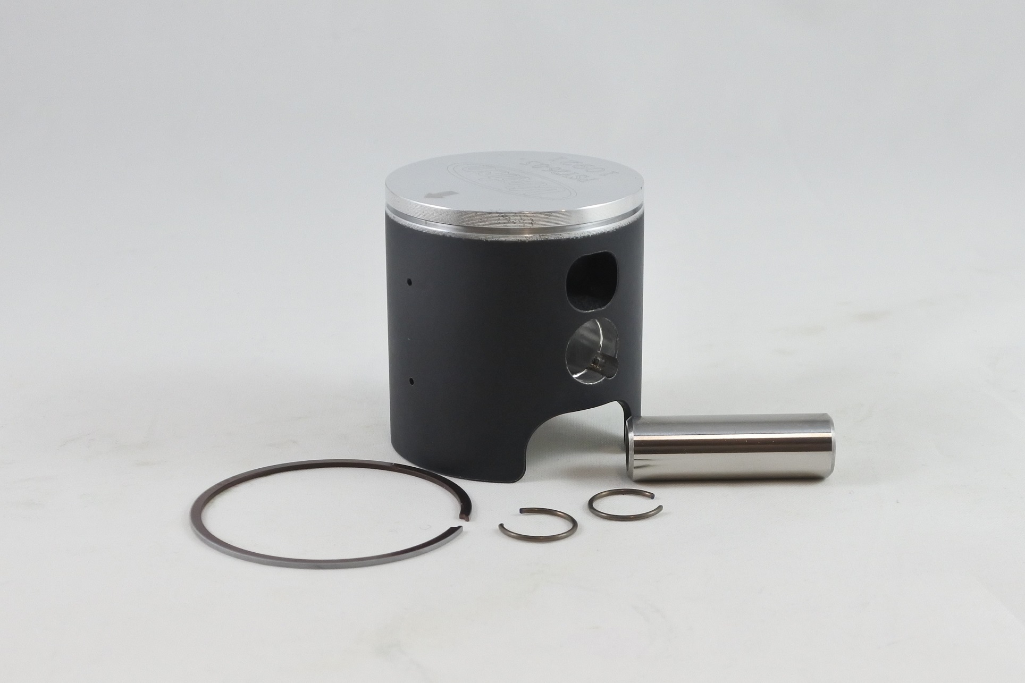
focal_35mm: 43
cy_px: 342
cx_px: 512
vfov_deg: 31.2
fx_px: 1224
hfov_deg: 45.4
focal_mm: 16.1
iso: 400
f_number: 4.5
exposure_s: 1/125
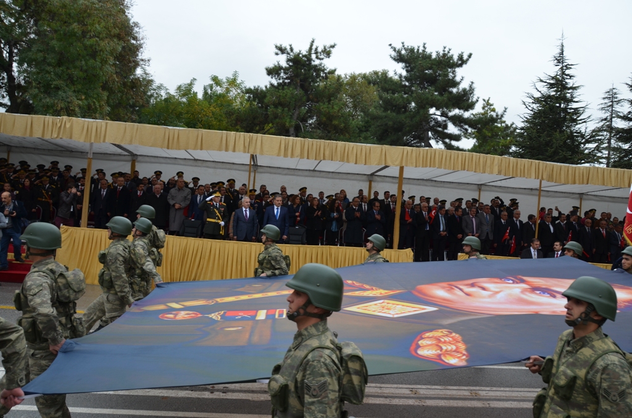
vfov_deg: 47.7
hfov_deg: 67.5
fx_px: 473
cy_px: 209
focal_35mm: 27
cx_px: 316
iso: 200
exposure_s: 1/160
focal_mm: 18
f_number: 6.3
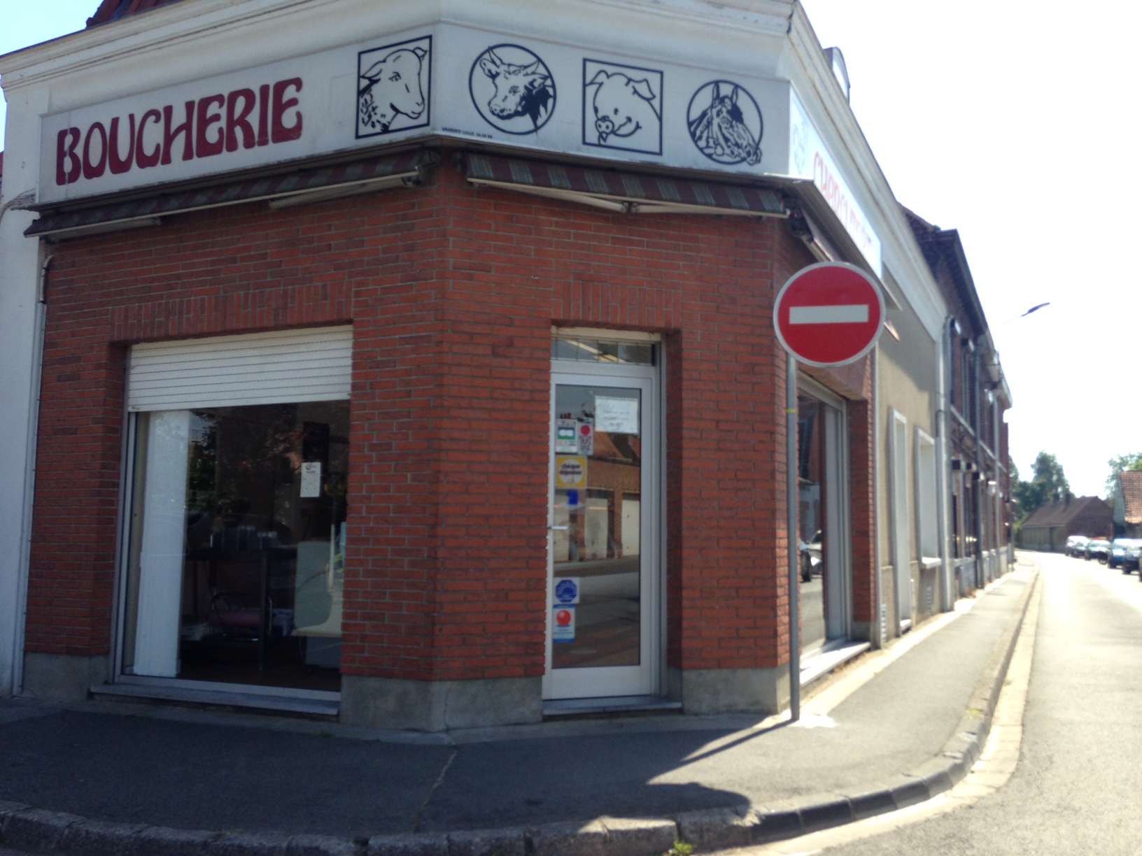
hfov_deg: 55.4
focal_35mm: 33
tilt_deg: +4.3
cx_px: 571
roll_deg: -0.4
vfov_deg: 42.9
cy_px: 428
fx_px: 1089
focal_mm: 4.12
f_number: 2.4
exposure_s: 1/630
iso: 50
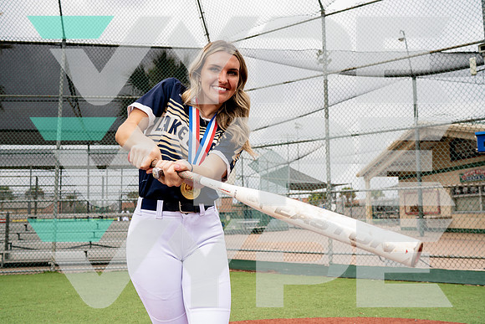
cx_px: 242
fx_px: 472
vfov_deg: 37.9
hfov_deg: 54.4
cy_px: 162
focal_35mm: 35
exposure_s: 1/250
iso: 100
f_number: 5
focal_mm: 35
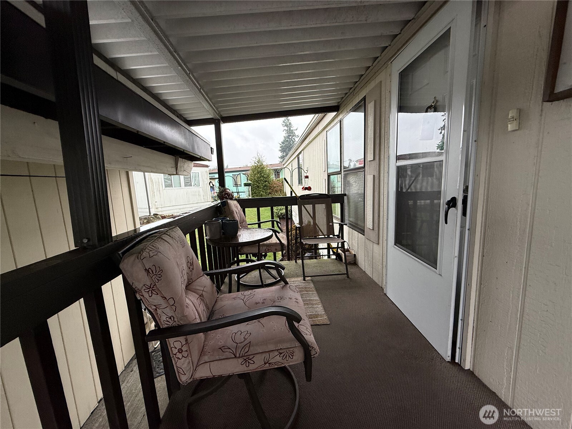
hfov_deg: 102.1
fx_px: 231
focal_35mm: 14
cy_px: 214
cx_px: 286
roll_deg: +3.5
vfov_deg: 85.7
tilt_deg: -7.1
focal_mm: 2.22
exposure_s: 1/99
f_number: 2.2
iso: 125
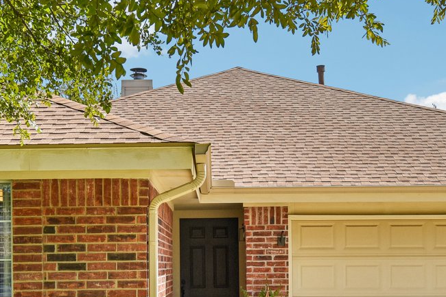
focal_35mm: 63
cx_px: 186
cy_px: 262
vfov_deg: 21.1
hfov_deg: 31.8
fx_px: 780
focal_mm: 20
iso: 100
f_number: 8
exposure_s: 1/320
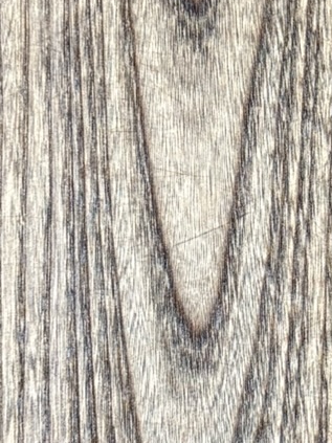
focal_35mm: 126
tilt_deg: -81.5
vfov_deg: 15.6
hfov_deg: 11.0
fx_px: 1612
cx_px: 603
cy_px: 213
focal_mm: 5.96
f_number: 1.6
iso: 160
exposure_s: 1/60
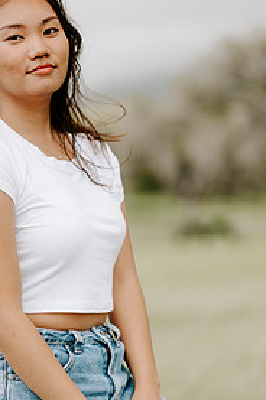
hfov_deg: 9.9
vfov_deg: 14.9
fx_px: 1533
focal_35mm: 138
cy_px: 270
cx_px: 66
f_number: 1.8
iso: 160
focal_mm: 85
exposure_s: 1/1600
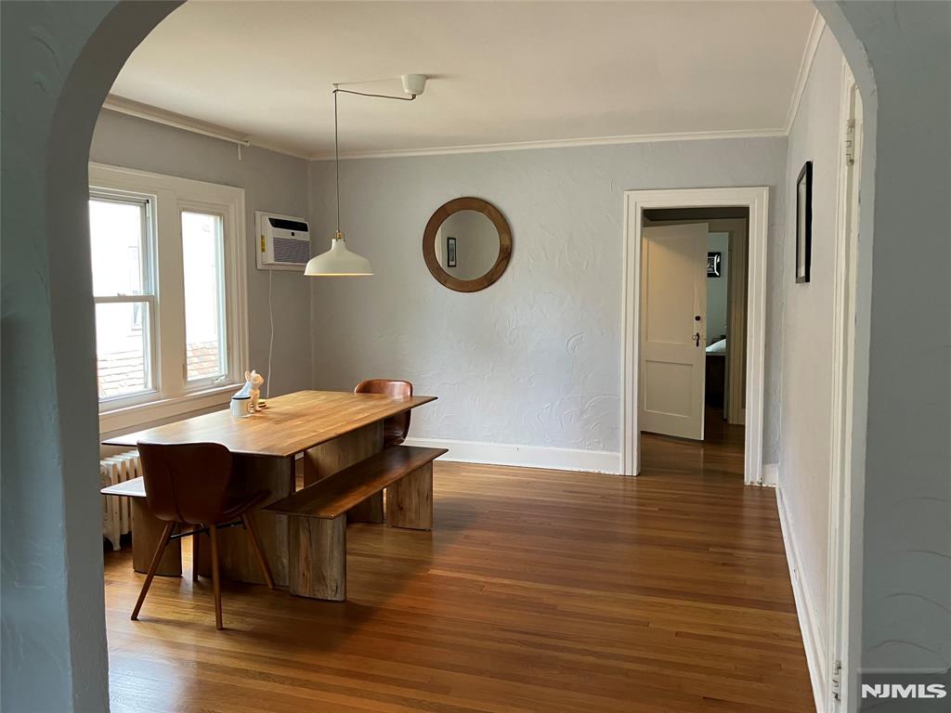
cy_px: 356
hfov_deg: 63.4
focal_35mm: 28
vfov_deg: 49.7
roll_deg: +0.5
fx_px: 769
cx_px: 476
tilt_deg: -2.8
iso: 100
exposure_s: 1/60
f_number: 1.8
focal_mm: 3.99
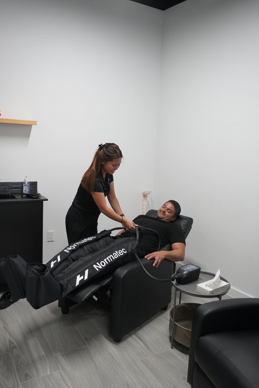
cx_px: 130
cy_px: 194
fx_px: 324
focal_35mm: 30
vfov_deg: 61.9
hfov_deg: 43.6
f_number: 4
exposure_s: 1/160
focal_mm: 20
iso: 3200
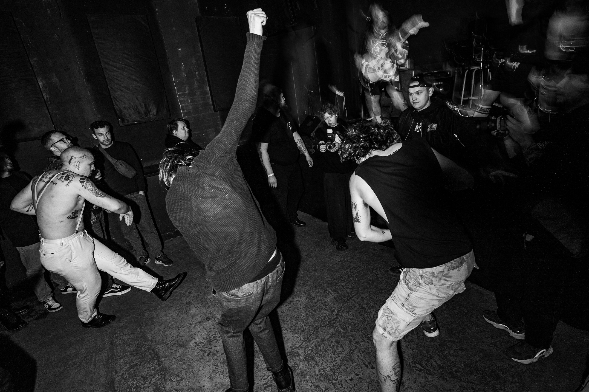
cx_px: 294
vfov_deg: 70.4
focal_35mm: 17
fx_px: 278
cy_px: 196
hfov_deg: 93.3
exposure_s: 1/15
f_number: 4.5
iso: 500
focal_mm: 17
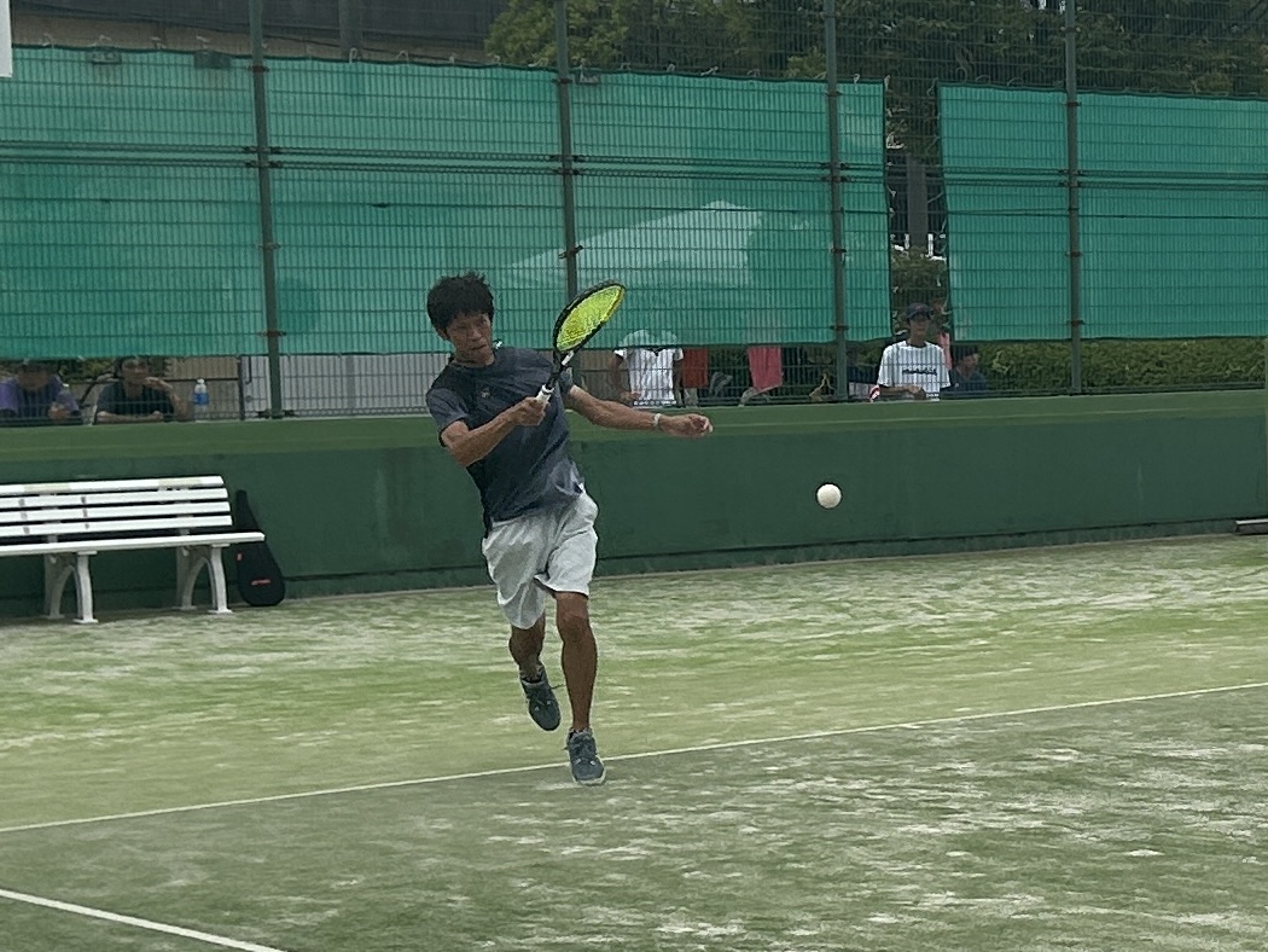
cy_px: 476
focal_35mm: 26
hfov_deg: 67.3
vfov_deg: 53.1
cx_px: 634
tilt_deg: -6.3
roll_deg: +1.2
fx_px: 953
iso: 50
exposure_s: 1/4630
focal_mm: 5.7
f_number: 1.5
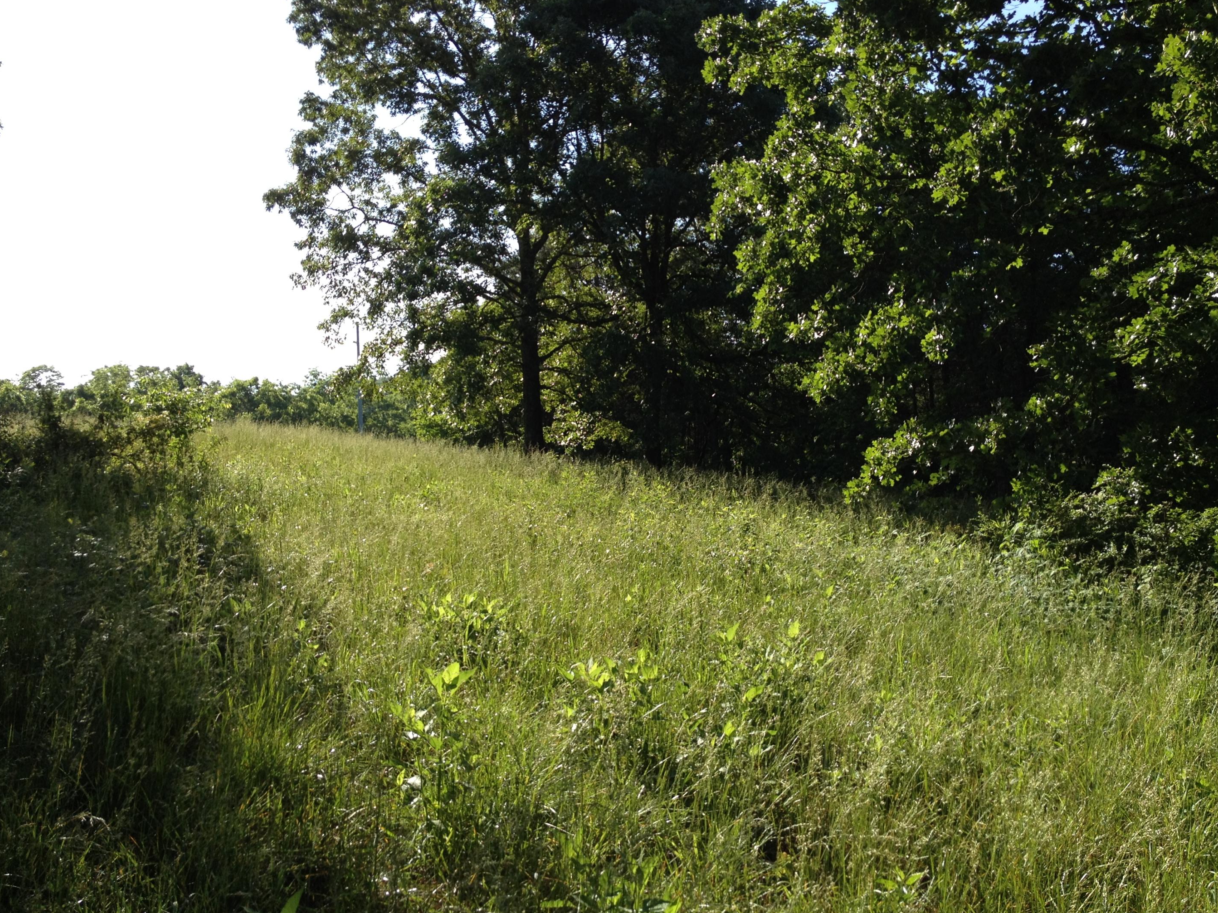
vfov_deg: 38.7
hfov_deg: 50.1
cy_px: 438
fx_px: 1302
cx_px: 636
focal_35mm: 37
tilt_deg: -0.8
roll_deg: +2.5
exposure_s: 1/767
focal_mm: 4.28
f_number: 2.4
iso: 50
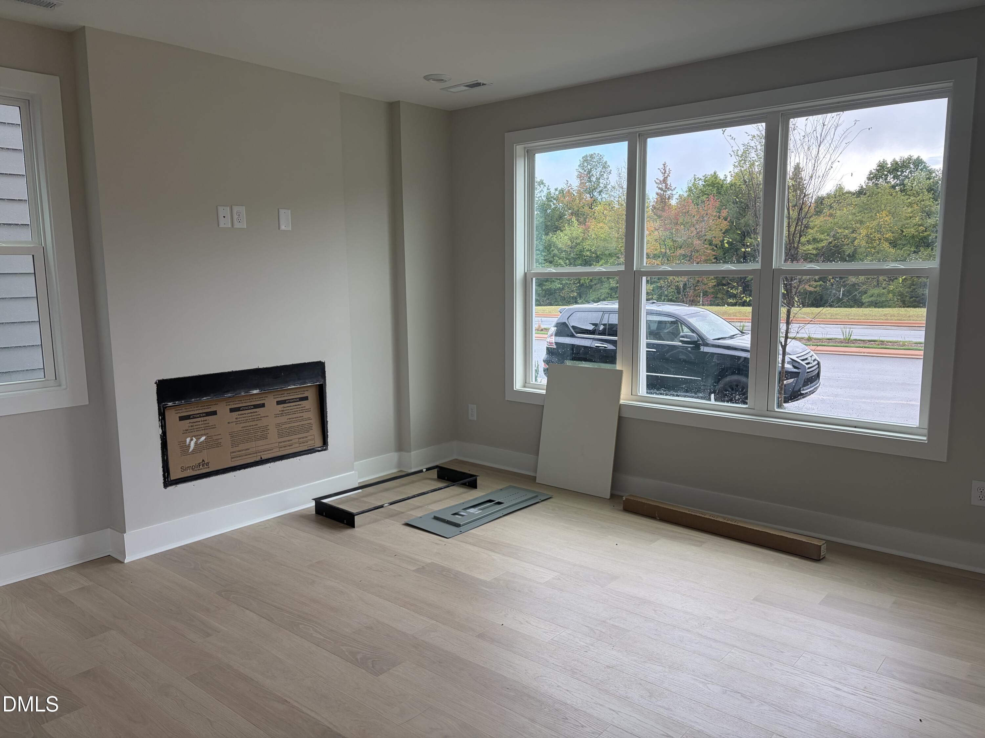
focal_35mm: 26
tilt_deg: -6.6
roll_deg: +1.3
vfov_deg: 53.1
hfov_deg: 67.3
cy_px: 369
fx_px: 740
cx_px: 492
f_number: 1.6
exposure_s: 1/121
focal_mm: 5.96
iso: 32
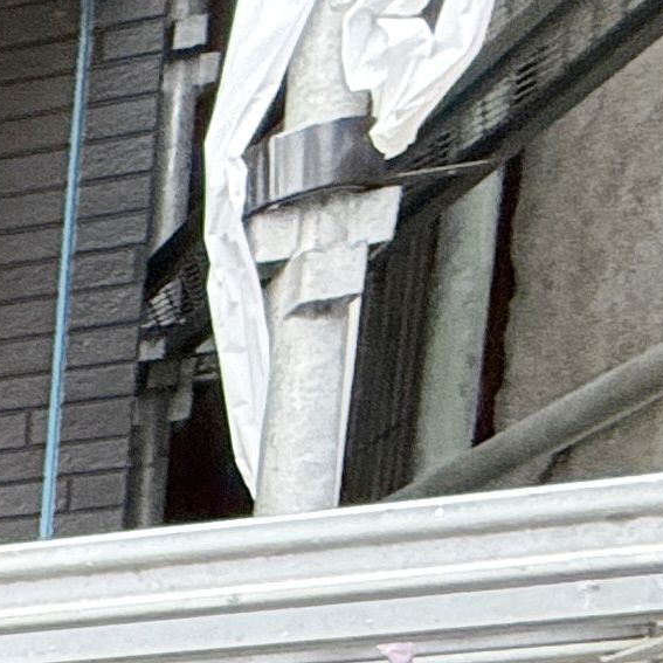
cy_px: 1365
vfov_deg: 15.4
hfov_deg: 10.9
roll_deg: +1.4
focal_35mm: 88
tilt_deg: -7.4
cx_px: -1417
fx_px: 1907
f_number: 2.2
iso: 250
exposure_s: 1/99
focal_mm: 2.22
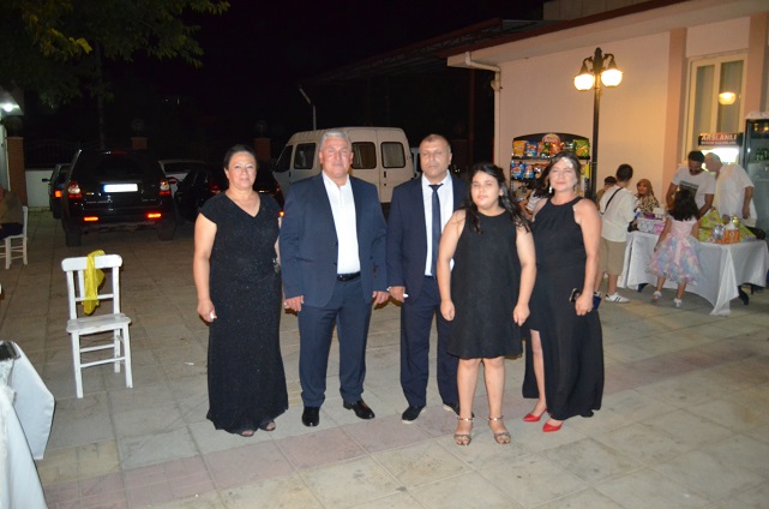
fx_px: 1758
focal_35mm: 82
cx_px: 384
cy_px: 254
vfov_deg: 16.5
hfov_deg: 24.7
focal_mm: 55
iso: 3200
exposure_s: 1/60
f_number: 5.6
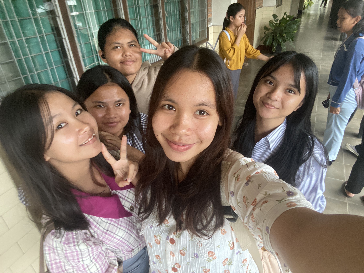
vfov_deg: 58.9
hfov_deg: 73.9
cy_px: 136
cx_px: 182
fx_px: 242
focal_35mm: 23
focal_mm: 2.71
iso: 400
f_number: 2.2
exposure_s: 1/40
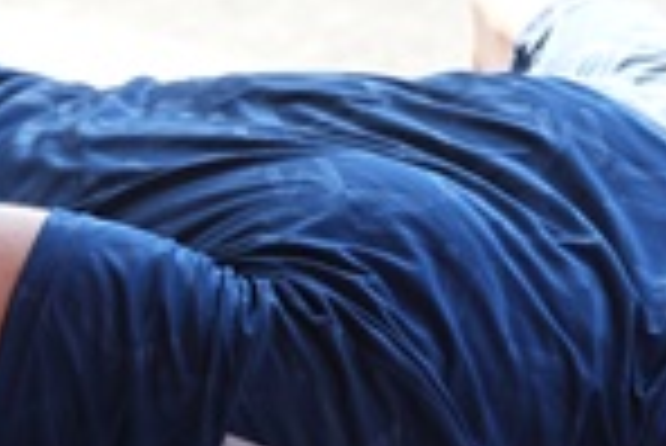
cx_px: 153
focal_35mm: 396
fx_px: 7333
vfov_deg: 3.5
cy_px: 705
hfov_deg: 5.2
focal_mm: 84
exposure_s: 1/160
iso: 100
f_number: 2.8
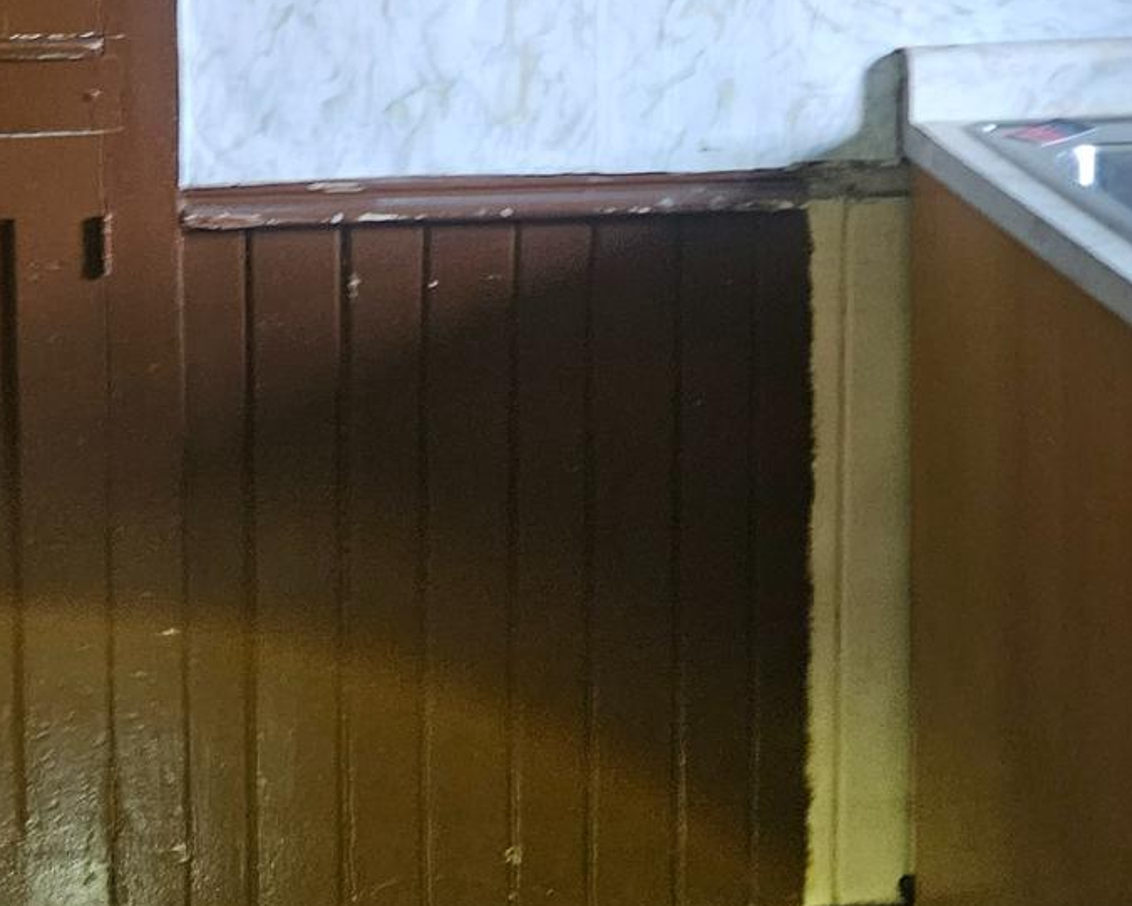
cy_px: -224
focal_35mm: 68
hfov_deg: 27.9
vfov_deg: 20.8
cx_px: 492
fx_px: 2279
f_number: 1.8
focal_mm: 5.4
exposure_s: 1/24
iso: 500
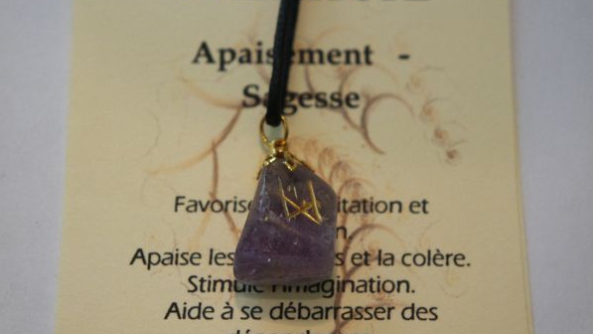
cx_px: 297
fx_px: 1274
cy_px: 155
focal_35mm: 81
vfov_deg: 14.9
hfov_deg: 26.2
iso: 1600
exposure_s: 1/80
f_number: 5.6
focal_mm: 50
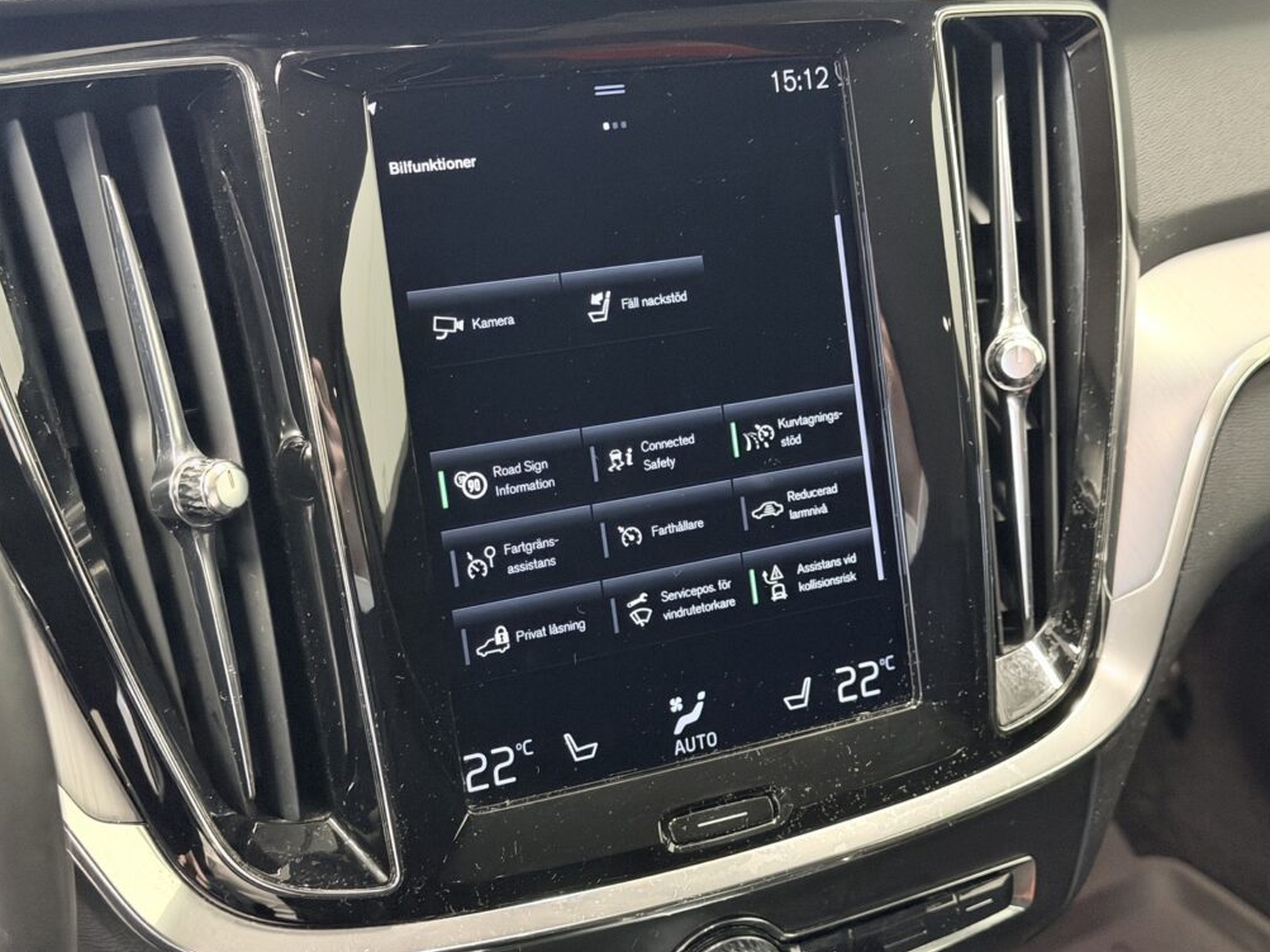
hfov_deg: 38.9
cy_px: 468
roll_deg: -2.2
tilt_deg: -23.2
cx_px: 623
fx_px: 1798
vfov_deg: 29.7
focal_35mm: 49
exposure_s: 1/25
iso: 640
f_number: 1.78
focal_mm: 6.76
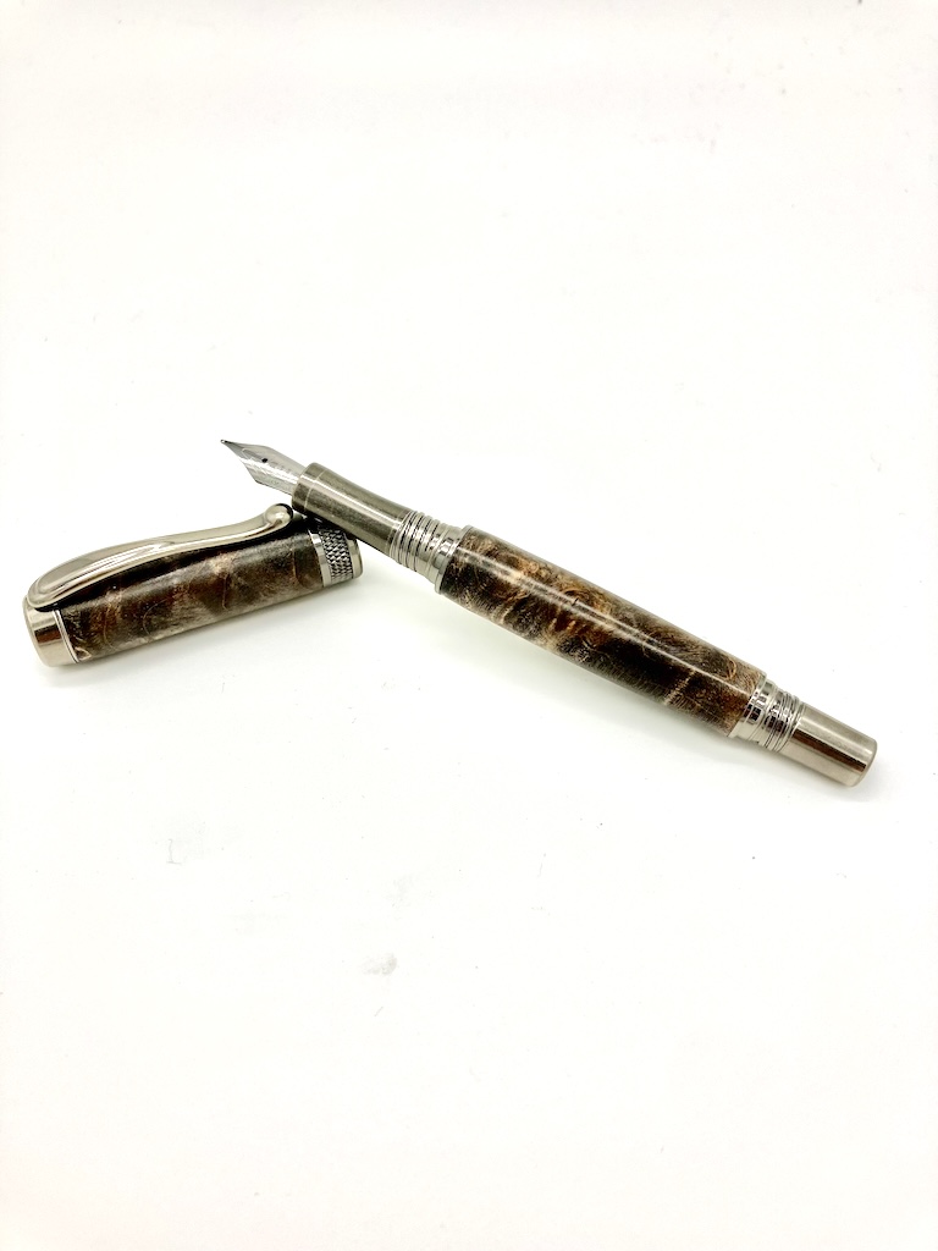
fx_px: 1012
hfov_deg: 49.7
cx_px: 469
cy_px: 626
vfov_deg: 63.4
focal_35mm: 28
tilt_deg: -53.4
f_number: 1.8
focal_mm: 3.99
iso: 32
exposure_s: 1/1080
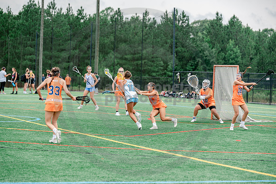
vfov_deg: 10.6
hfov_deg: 15.8
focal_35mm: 130
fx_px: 997
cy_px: 92
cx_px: 138
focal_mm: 130
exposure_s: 1/320
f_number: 4.5
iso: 250
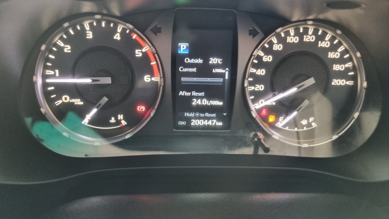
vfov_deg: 40.1
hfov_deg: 66.1
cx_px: 192
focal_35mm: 29
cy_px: 96
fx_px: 299
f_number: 1.8
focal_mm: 5.4
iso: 400
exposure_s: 1/40
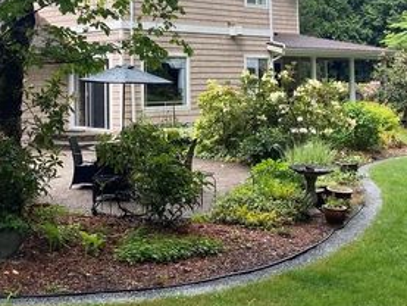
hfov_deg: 31.9
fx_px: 706
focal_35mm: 60
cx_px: 129
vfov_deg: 23.9
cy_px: 40
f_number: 1.8
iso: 40
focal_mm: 4.25
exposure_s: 1/122
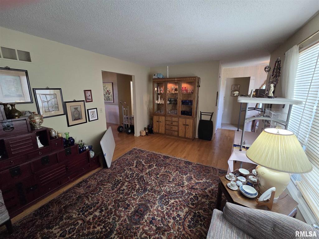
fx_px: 120
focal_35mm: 13
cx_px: 160
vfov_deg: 89.9
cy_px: 120
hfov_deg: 106.2
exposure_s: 1/120
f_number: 2.2
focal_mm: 2.2
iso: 250
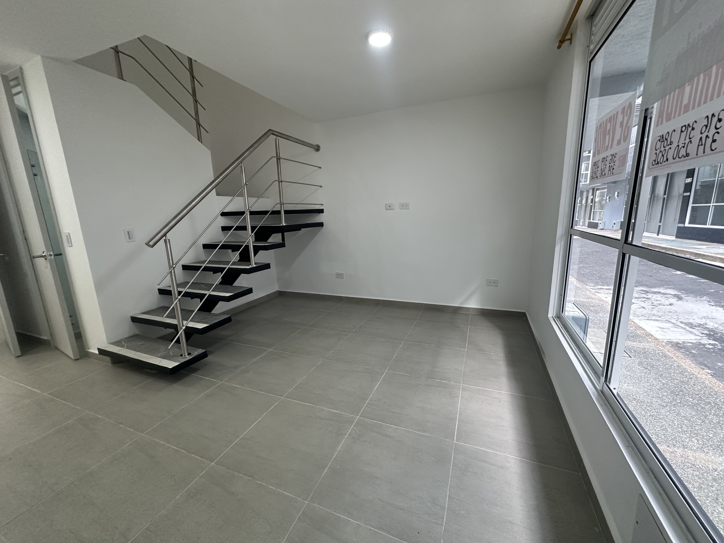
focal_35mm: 14
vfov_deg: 85.7
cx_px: 362
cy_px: 272
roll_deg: +1.9
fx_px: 293
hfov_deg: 102.1
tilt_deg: -11.8
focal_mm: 2.22
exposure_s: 1/120
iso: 250
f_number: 2.2
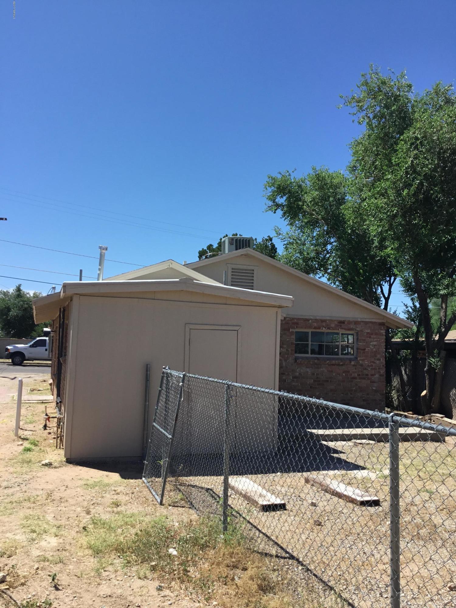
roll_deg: -2.6
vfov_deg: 58.4
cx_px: 228
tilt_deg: +3.6
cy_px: 304
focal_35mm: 31
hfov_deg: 45.4
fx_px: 544
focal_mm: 3.3
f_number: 2.4
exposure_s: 1/1181
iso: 25
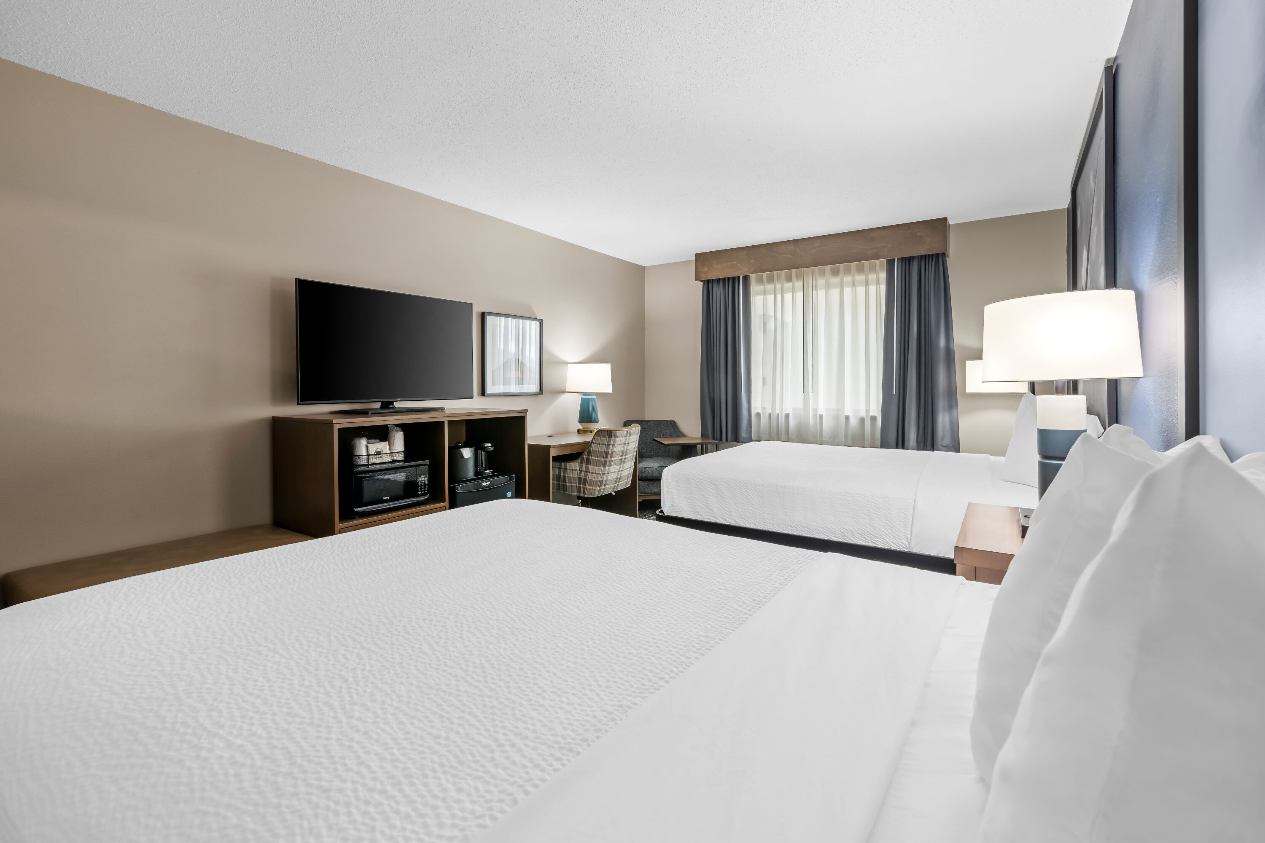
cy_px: 422
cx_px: 632
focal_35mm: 15
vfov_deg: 77.3
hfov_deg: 100.4
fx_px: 527
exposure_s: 1
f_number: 9
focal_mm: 15
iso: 250
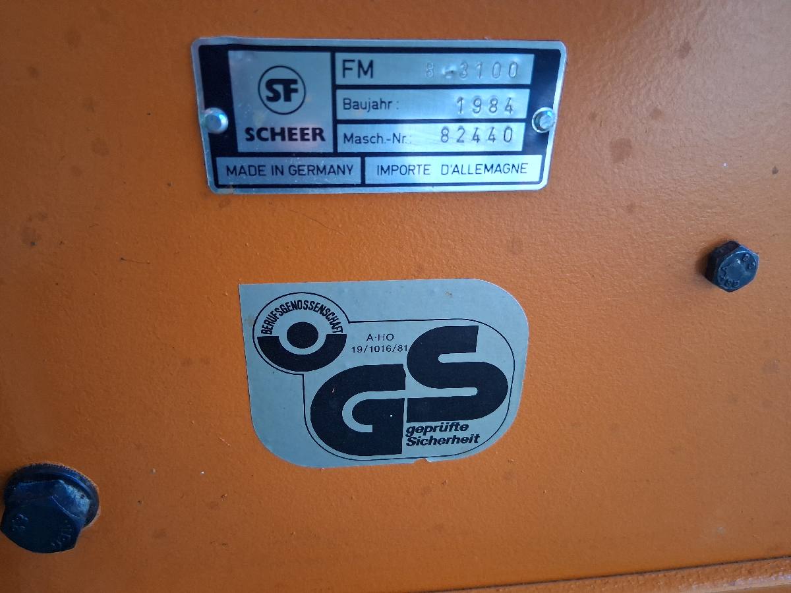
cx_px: 396
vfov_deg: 53.1
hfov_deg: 67.3
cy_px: 296
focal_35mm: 26
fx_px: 594
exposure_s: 1/100
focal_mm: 3.98
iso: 400
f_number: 1.8
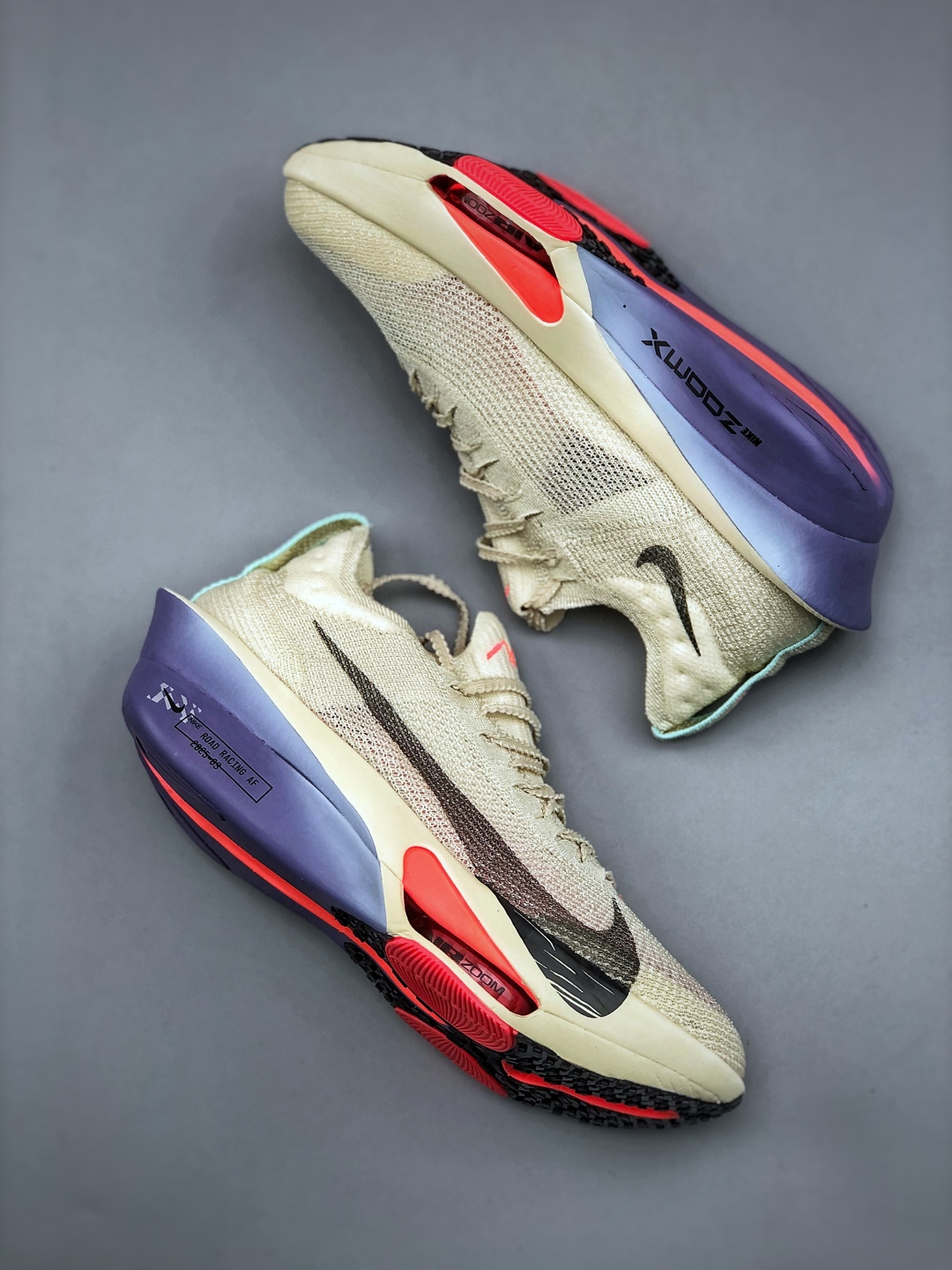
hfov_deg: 25.7
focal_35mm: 57
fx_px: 2090
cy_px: 635
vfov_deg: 33.8
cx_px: 476
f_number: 2.8
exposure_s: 1/100
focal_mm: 6.6
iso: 32
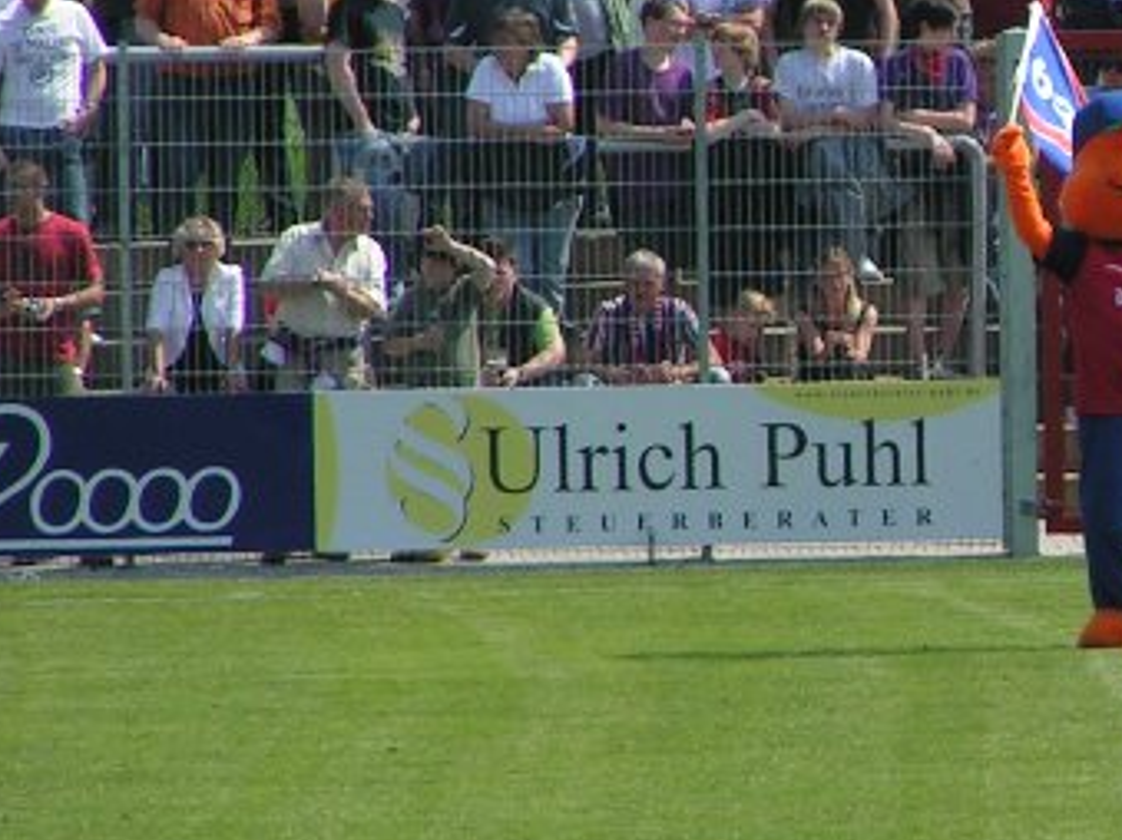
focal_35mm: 896
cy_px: 245
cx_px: 1218
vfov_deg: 1.7
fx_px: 29032
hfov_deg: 2.2
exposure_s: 1/640
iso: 50
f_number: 5
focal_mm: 58
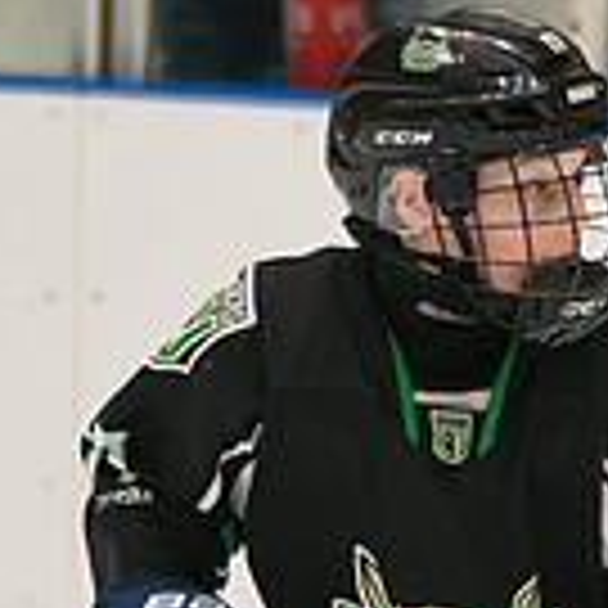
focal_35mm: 1295
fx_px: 25734
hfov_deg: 1.4
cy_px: 658
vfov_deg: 1.4
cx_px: 635
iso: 3200
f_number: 3.2
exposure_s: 1/1000
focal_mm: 209
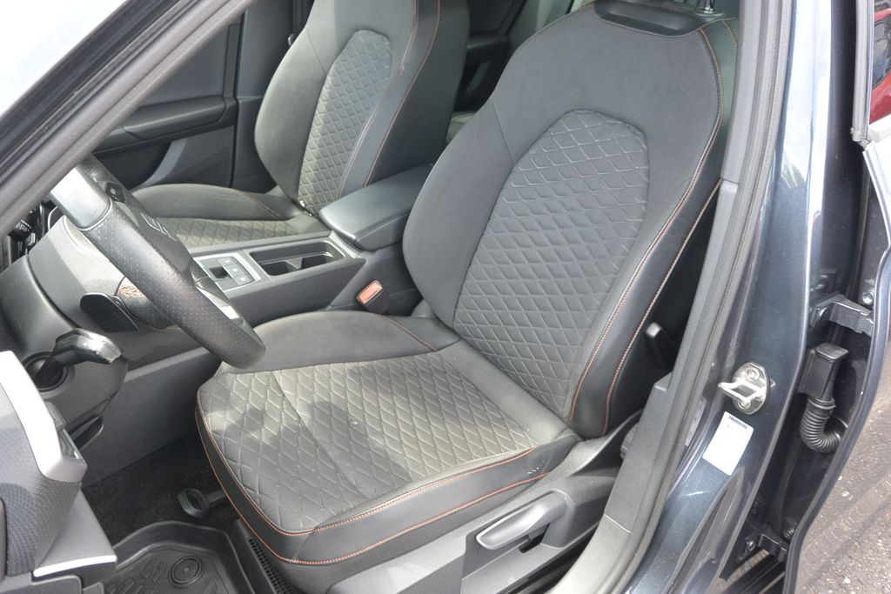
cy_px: 297
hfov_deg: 63.7
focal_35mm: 29
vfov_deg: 45.0
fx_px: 718
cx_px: 446
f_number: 3.5
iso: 220
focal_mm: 11
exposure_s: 1/125
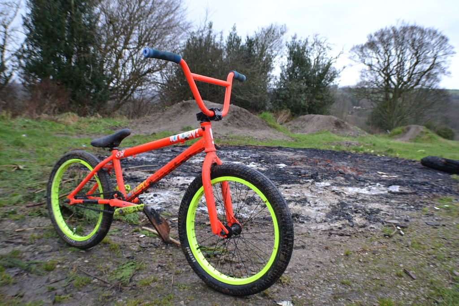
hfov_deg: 49.5
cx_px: 230
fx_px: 497
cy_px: 153
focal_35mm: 39
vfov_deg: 34.2
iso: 400
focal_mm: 26
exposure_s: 1/60
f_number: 4.2
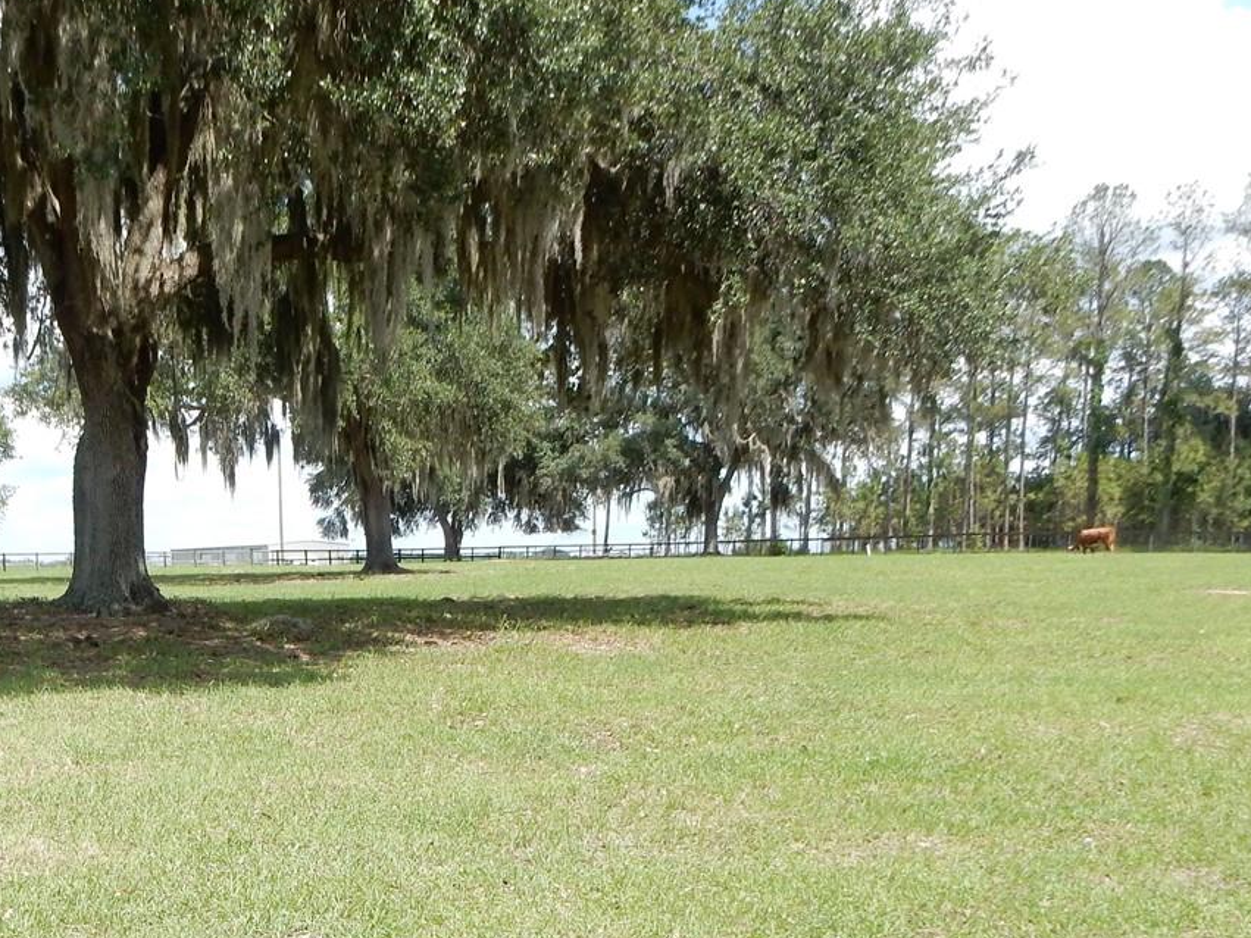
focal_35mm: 47
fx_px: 1698
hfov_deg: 39.3
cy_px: 817
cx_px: 300
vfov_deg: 29.8
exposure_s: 1/800
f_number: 3.7
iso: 125
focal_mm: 4.5
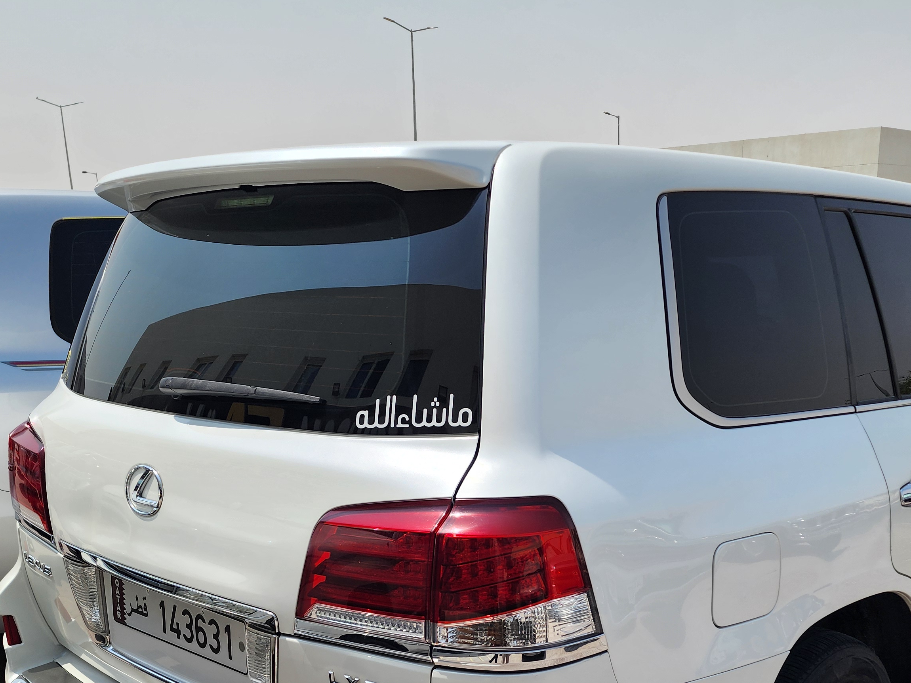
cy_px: 539
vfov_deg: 34.9
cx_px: 528
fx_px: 1053
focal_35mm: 40
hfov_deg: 46.6
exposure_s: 1/1686
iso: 12
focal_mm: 6.4
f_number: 1.8
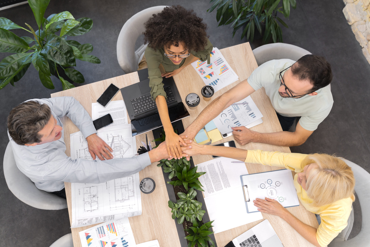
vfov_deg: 43.6
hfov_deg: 61.9
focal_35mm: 30
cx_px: 185
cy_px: 124
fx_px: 308
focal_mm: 30
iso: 250
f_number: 2.8
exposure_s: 1/200
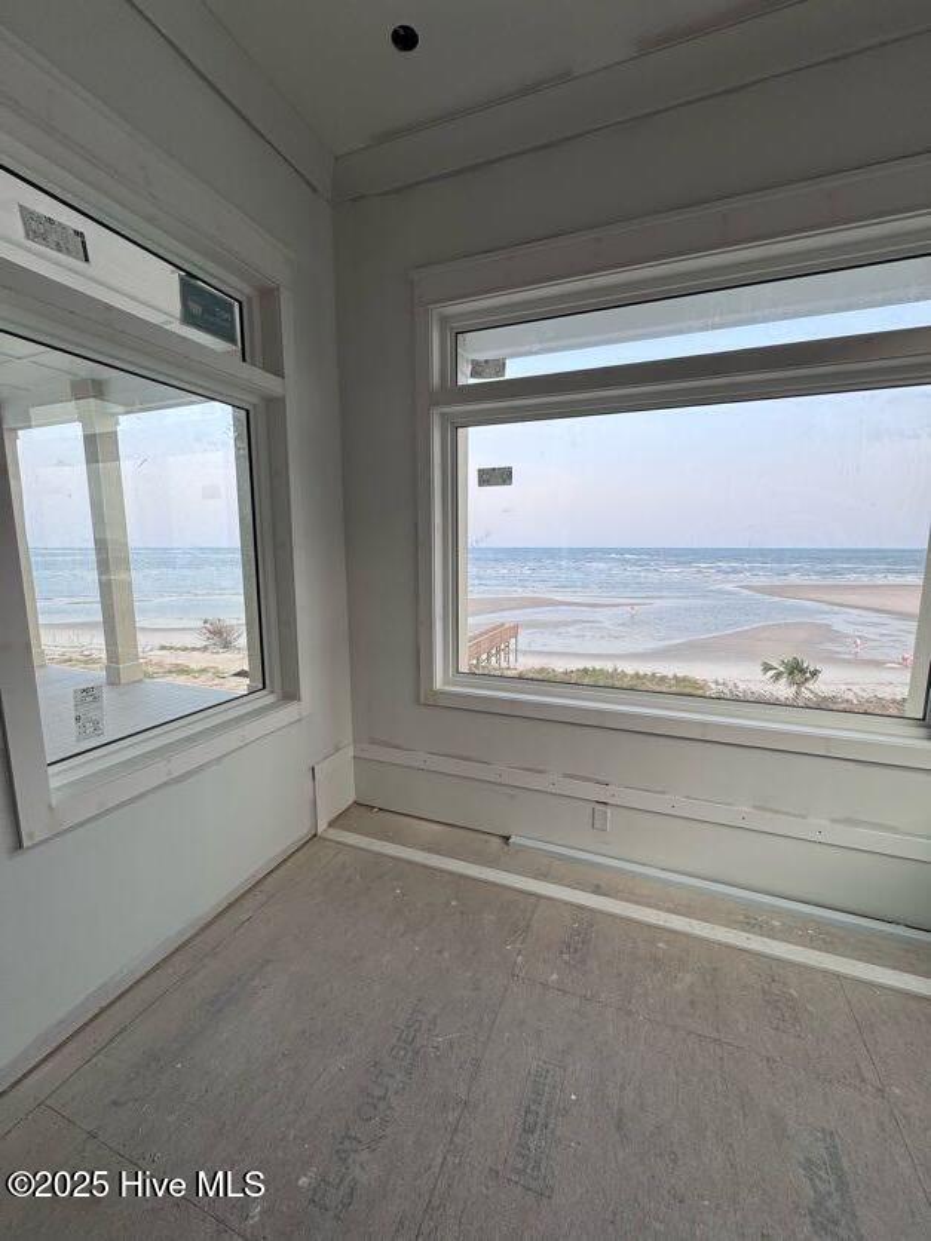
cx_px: 466
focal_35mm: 14
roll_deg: +1.6
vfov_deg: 102.1
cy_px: 620
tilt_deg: -6.6
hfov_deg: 85.7
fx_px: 502
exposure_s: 1/169
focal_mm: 2.22
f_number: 2.2
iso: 40
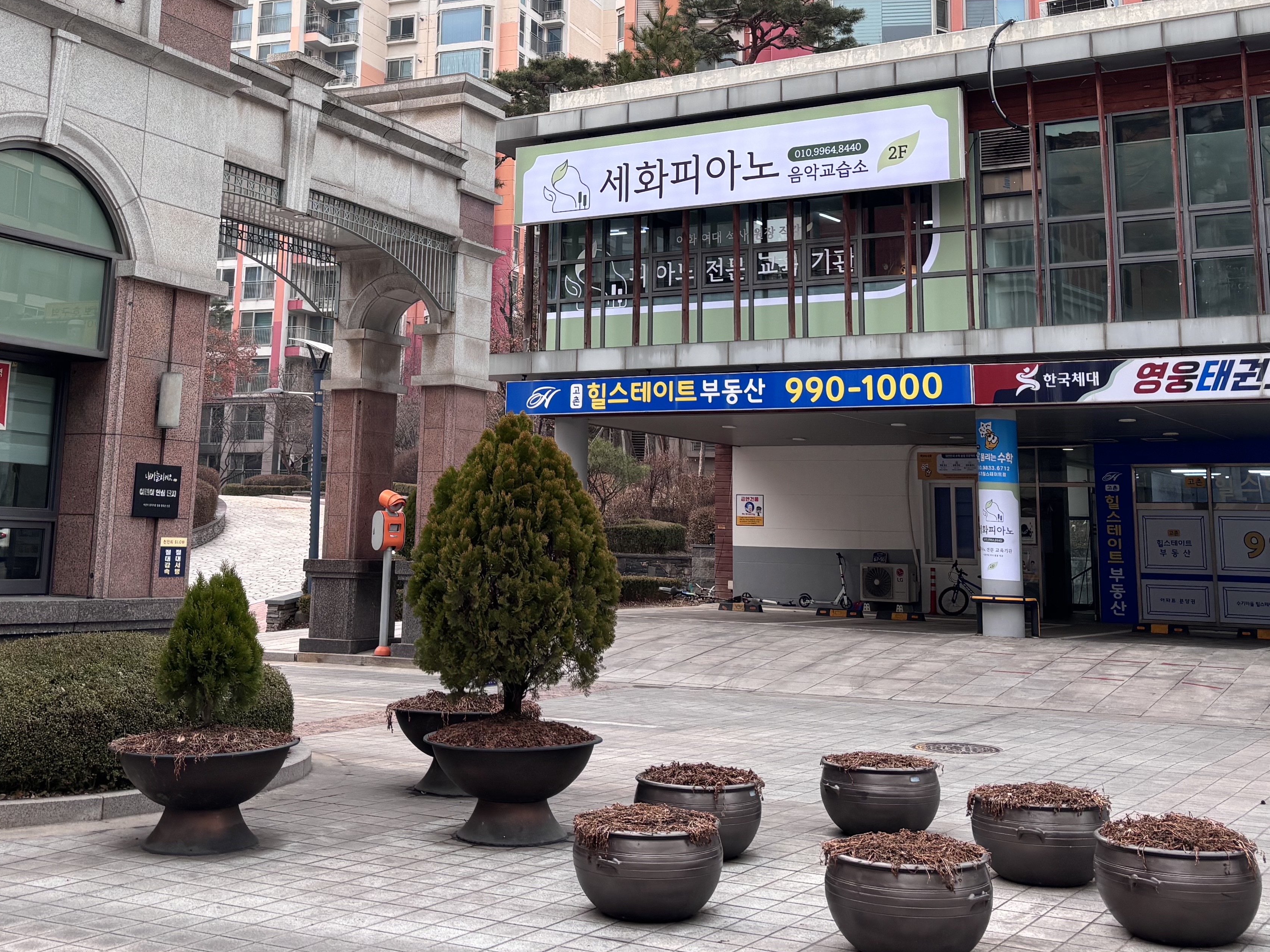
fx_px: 1614
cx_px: 560
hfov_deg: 42.9
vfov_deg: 32.0
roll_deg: -1.0
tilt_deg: +11.4
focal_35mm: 44
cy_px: 190
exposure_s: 1/1027
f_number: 1.6
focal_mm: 5.96
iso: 50
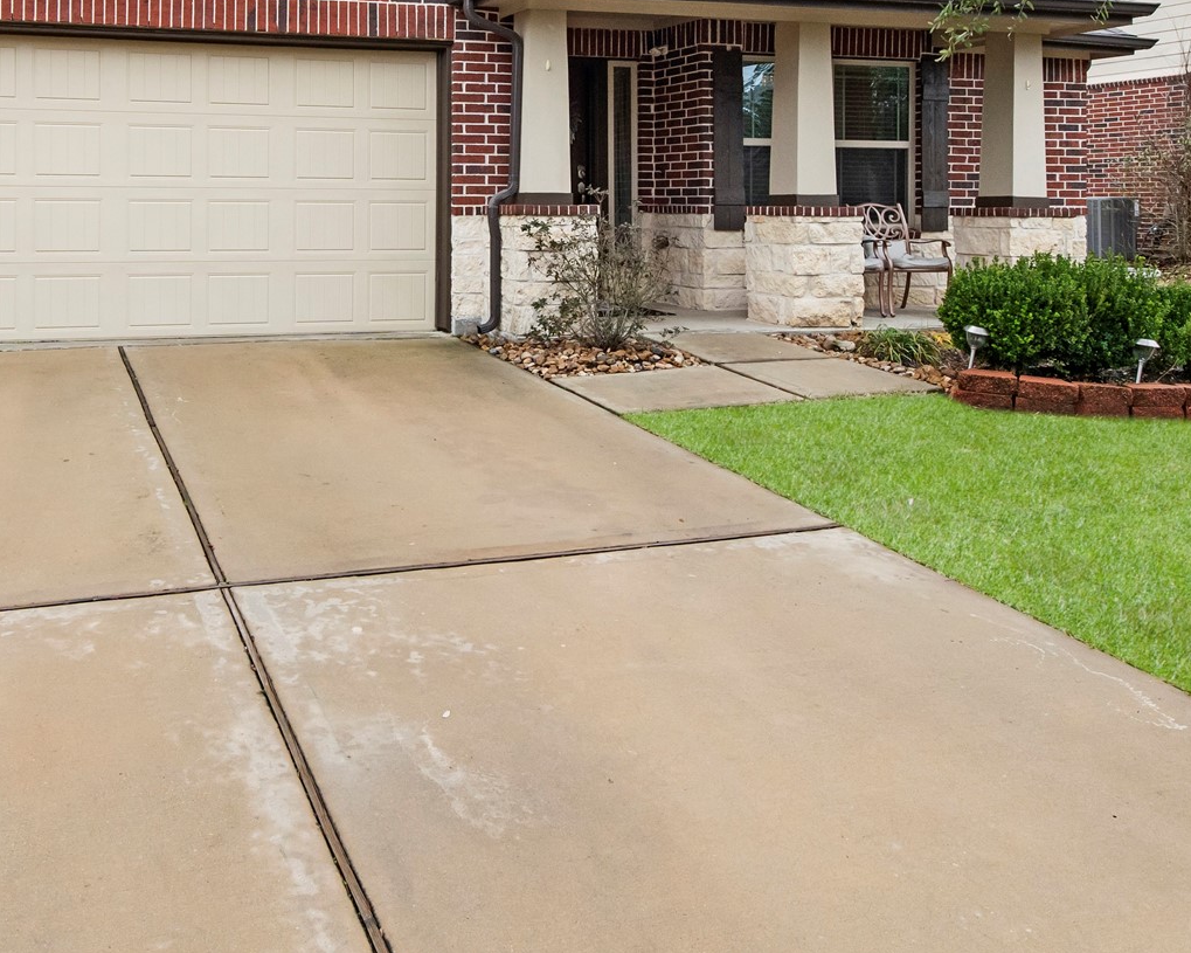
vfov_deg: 43.0
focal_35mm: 32
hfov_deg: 53.7
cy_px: 149
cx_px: 332
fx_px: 1128
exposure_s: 1/500
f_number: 9
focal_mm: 16
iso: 2500
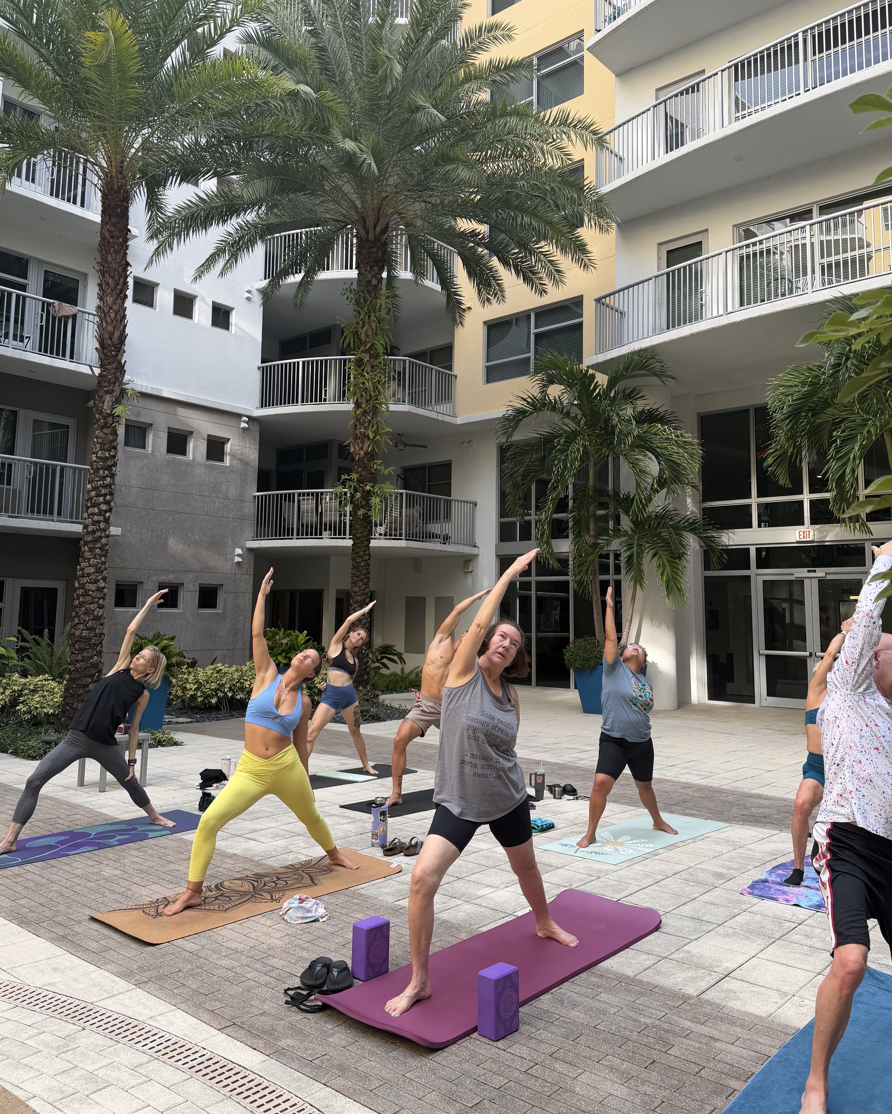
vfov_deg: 63.9
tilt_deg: +7.6
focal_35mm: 27
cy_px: 500
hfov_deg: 53.2
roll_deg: -0.5
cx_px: 454
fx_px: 891
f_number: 1.78
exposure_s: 1/332
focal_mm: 6.76
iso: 80
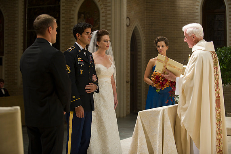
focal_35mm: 71
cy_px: 76
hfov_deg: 28.5
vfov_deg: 19.2
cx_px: 115
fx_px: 455
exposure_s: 1/60
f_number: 2.8
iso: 800
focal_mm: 70
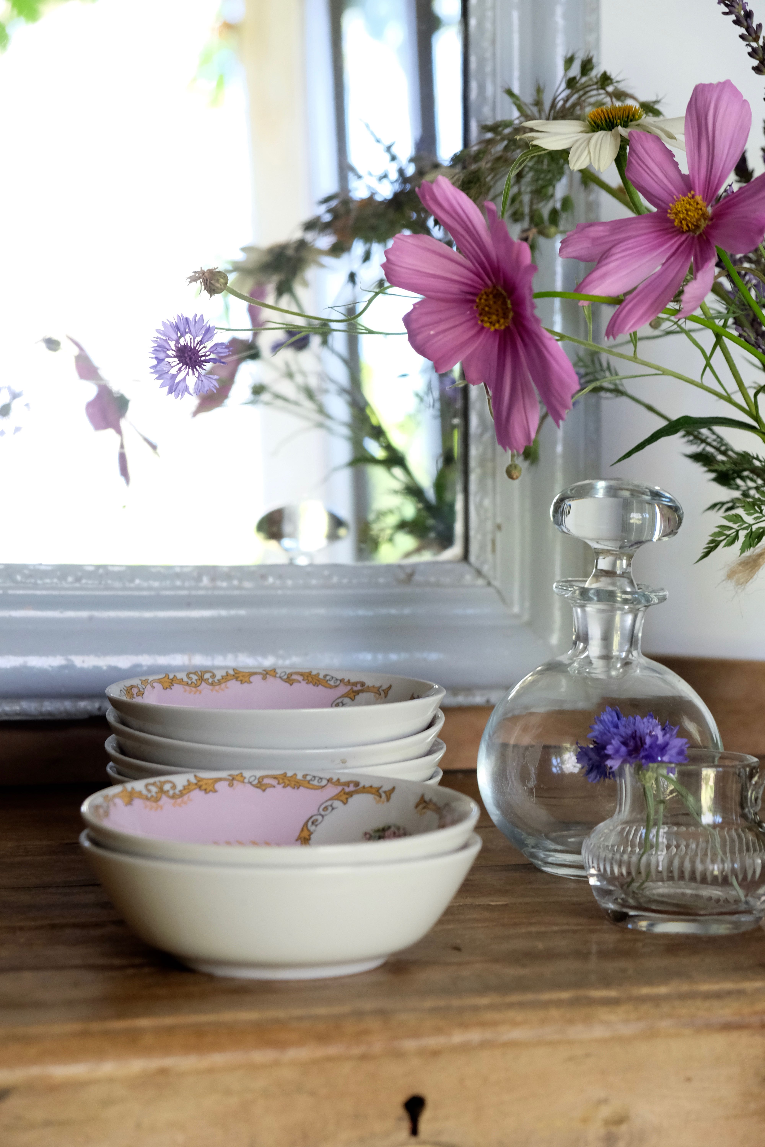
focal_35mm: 69
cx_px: 382
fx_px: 2199
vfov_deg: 29.2
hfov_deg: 19.7
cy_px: 574
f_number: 4
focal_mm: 46.3
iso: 1600
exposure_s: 1/60
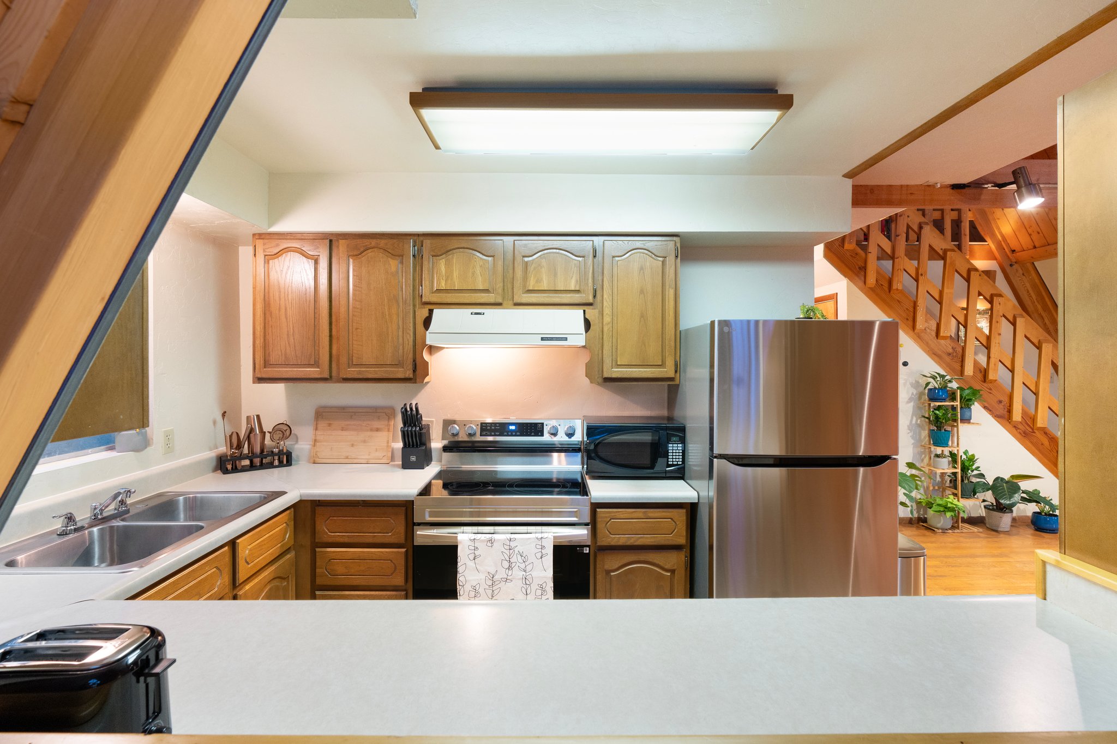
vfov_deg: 73.7
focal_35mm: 16
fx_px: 496
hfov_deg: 96.7
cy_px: 372
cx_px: 558
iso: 1000
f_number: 8
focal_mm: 16
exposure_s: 1/1.67
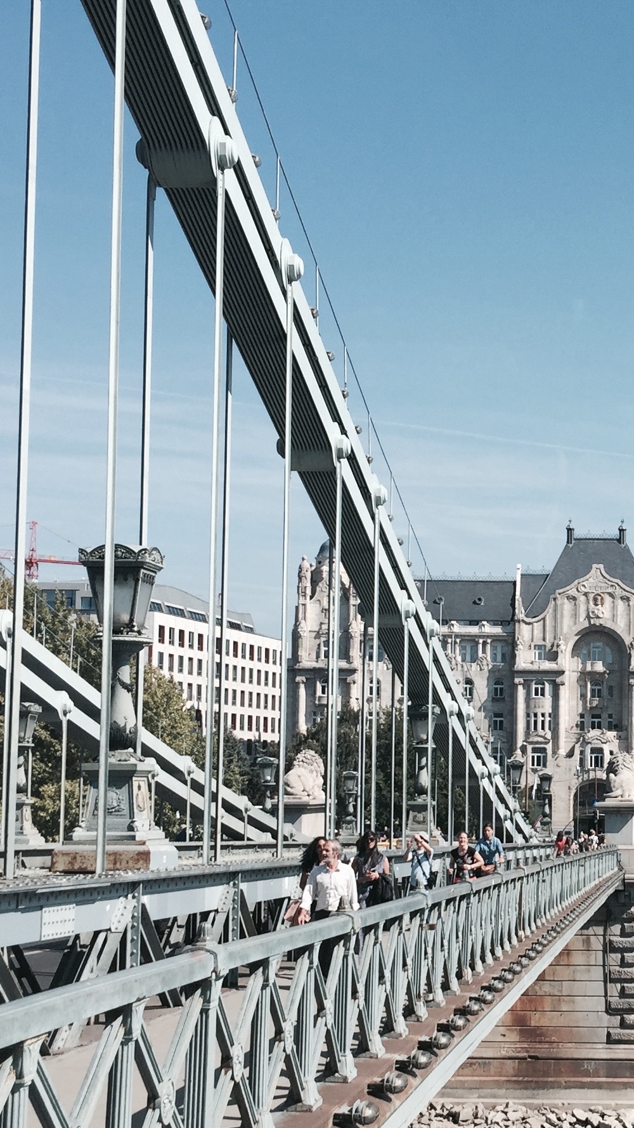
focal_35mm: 58
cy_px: 678
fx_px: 1734
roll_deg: -1.0
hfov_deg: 20.1
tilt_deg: +4.3
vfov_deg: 35.9
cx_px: 623
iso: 32
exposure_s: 1/1721
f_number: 2.2
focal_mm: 4.15
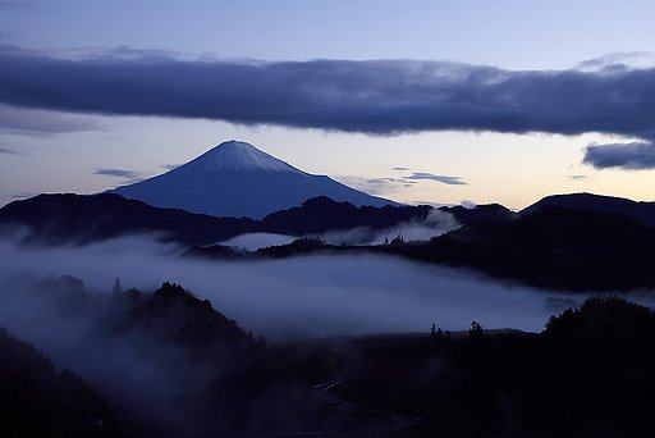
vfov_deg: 20.2
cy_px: 219
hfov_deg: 29.8
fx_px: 1229
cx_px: 328
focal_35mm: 68
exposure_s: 1/2
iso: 200
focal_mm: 45
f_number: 7.1
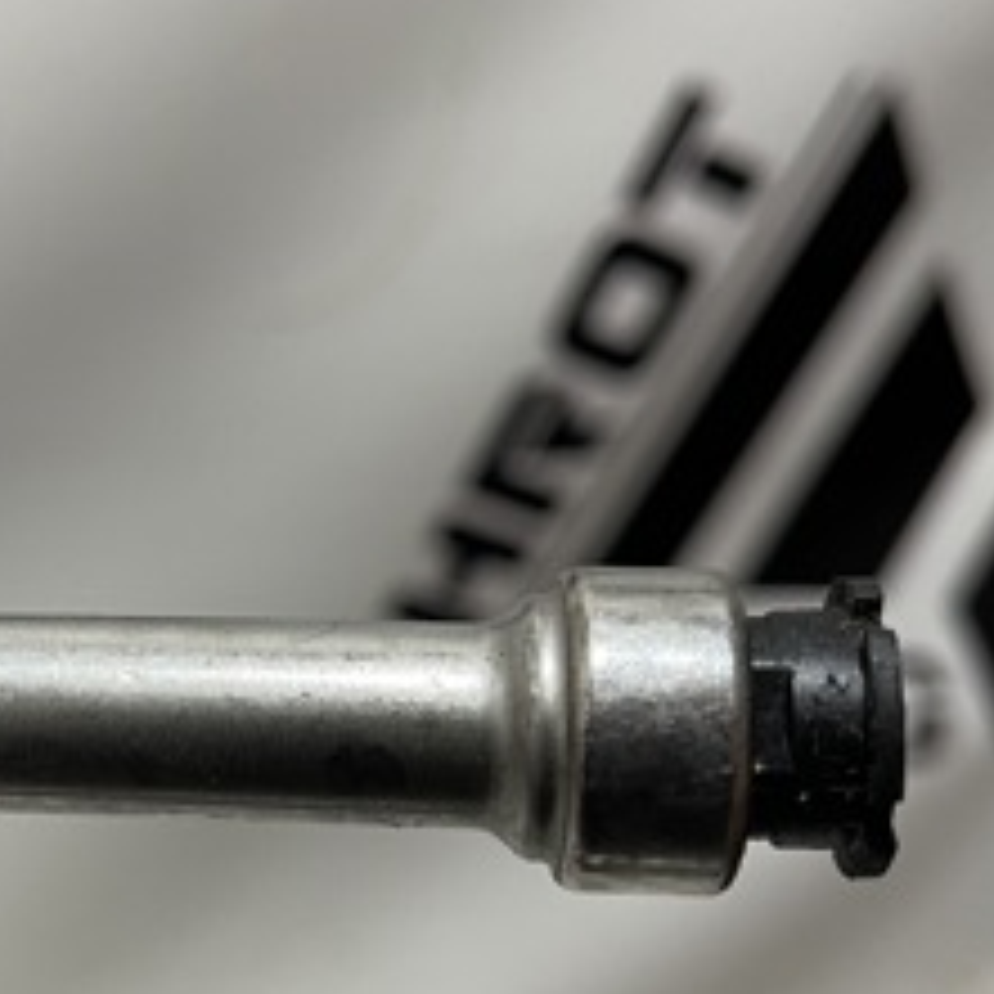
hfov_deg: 25.6
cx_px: 9
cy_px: 614
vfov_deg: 26.8
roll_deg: +0.5
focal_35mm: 64
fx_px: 2079
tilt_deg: -26.0
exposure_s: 1/50
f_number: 1.6
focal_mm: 5.1
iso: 80
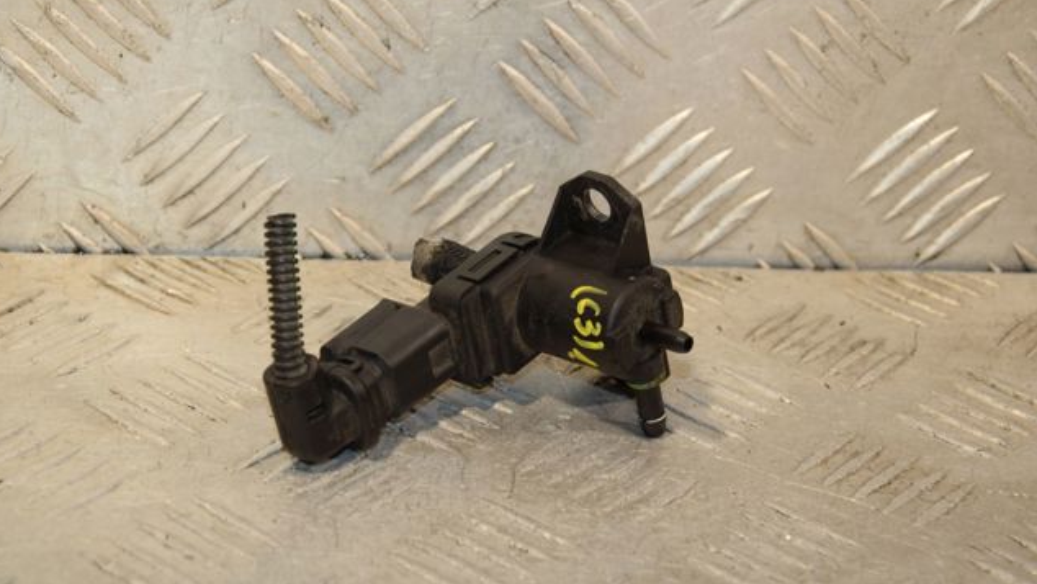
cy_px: 334
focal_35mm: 111
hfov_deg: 19.3
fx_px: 3053
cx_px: 515
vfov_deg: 10.9
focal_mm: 70
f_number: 7.1
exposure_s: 1/200
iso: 800
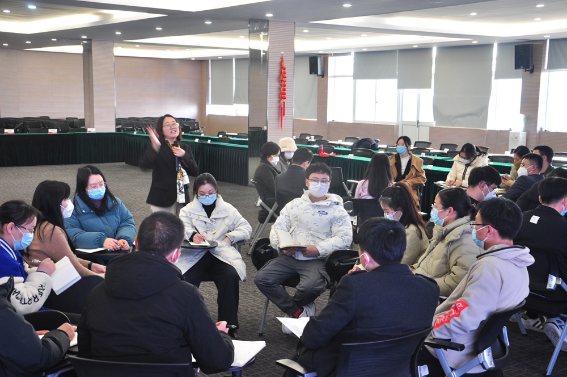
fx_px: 802
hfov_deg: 38.9
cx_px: 284
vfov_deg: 26.4
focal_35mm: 51
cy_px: 188
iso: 400
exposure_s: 1/13
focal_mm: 34
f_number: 5.6
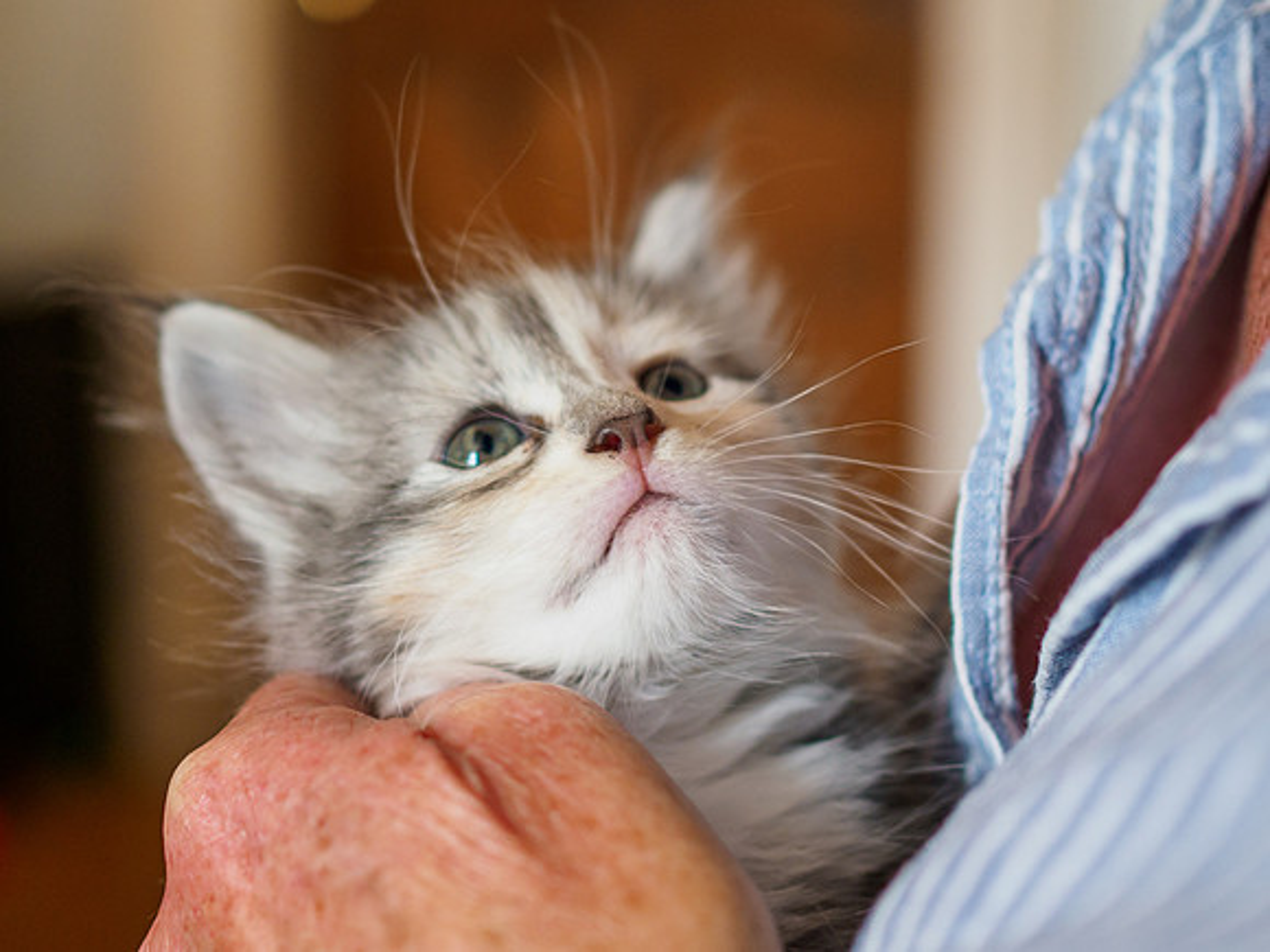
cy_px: 464
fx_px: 2396
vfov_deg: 22.5
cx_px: 650
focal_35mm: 65
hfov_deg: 29.7
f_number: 1.8
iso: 640
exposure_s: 1/200
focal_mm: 25
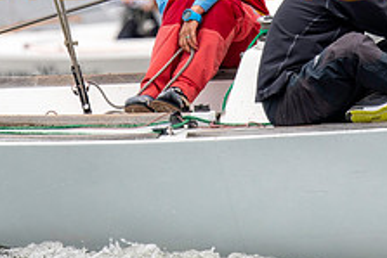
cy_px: -35
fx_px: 12607
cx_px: 179
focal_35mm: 1172
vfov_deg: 1.2
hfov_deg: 1.8
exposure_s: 1/5000
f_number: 4
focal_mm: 300
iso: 250
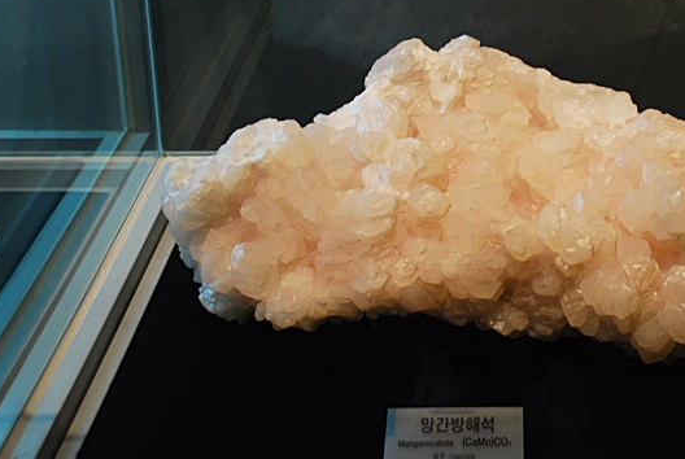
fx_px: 1906
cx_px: 480
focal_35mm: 100
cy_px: 184
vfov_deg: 13.7
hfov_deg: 20.3
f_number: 4.8
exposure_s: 1/40
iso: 400
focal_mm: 44
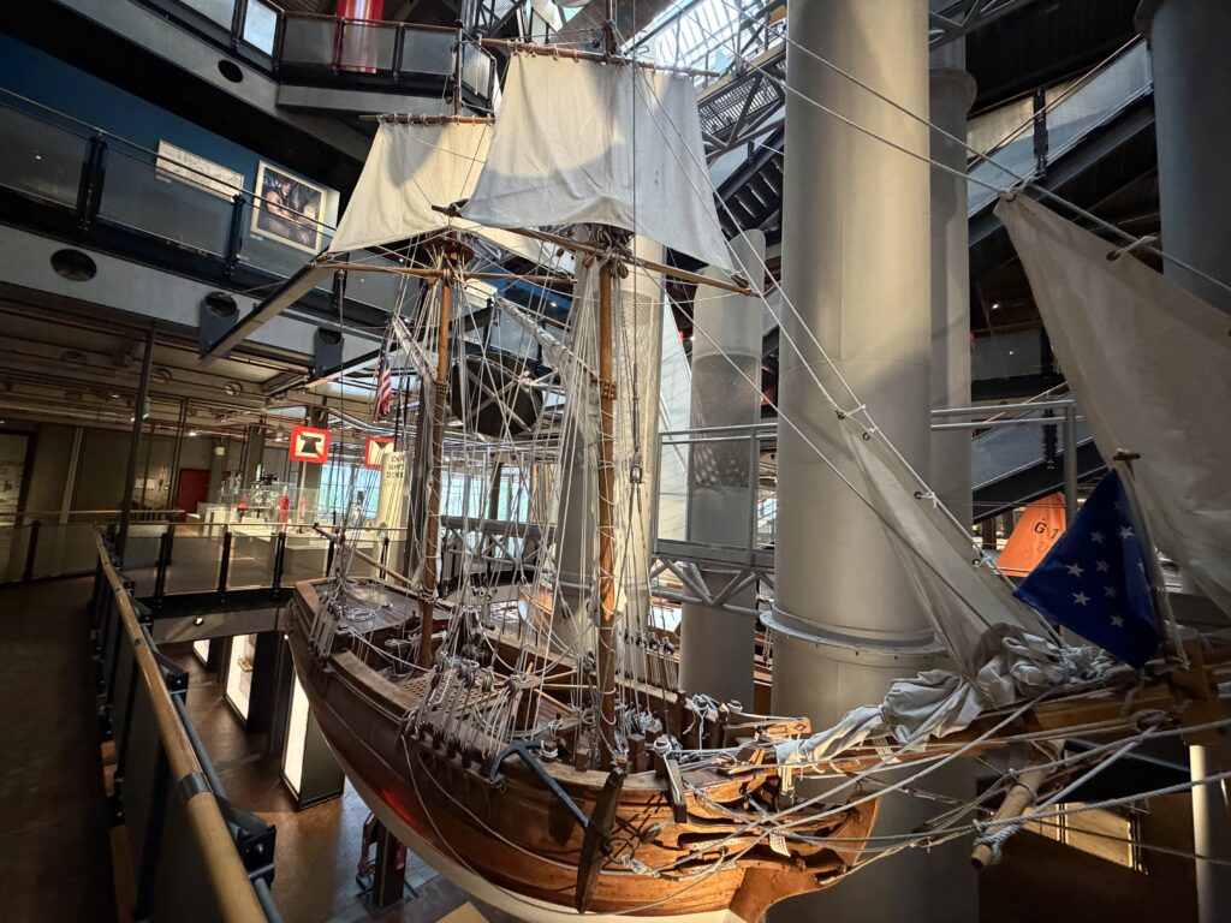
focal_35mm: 14
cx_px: 616
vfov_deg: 85.7
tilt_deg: +5.3
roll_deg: -3.9
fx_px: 498
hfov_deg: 102.1
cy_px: 462
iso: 1000
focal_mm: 2.22
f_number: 2.2
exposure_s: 1/33
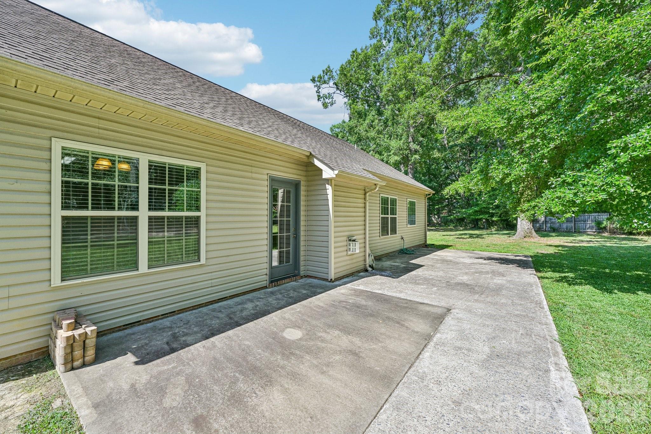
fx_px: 253
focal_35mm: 14
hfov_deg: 104.3
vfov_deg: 81.2
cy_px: 217
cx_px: 326
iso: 100
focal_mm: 14
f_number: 8
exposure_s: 1/250
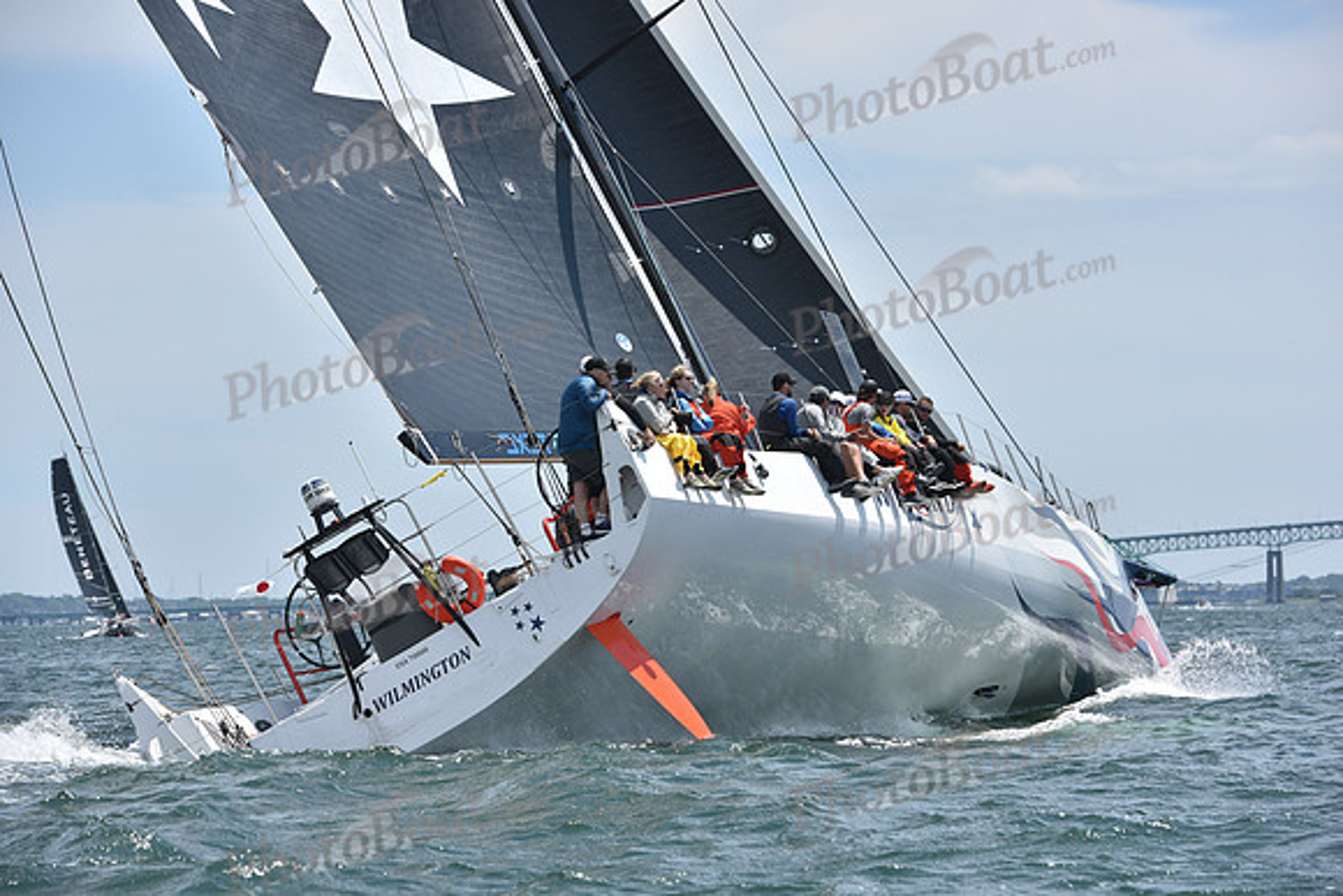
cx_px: 672
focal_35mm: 150
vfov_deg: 9.2
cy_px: 448
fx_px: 5597
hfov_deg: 13.7
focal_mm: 150
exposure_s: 1/1250
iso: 250
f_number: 8
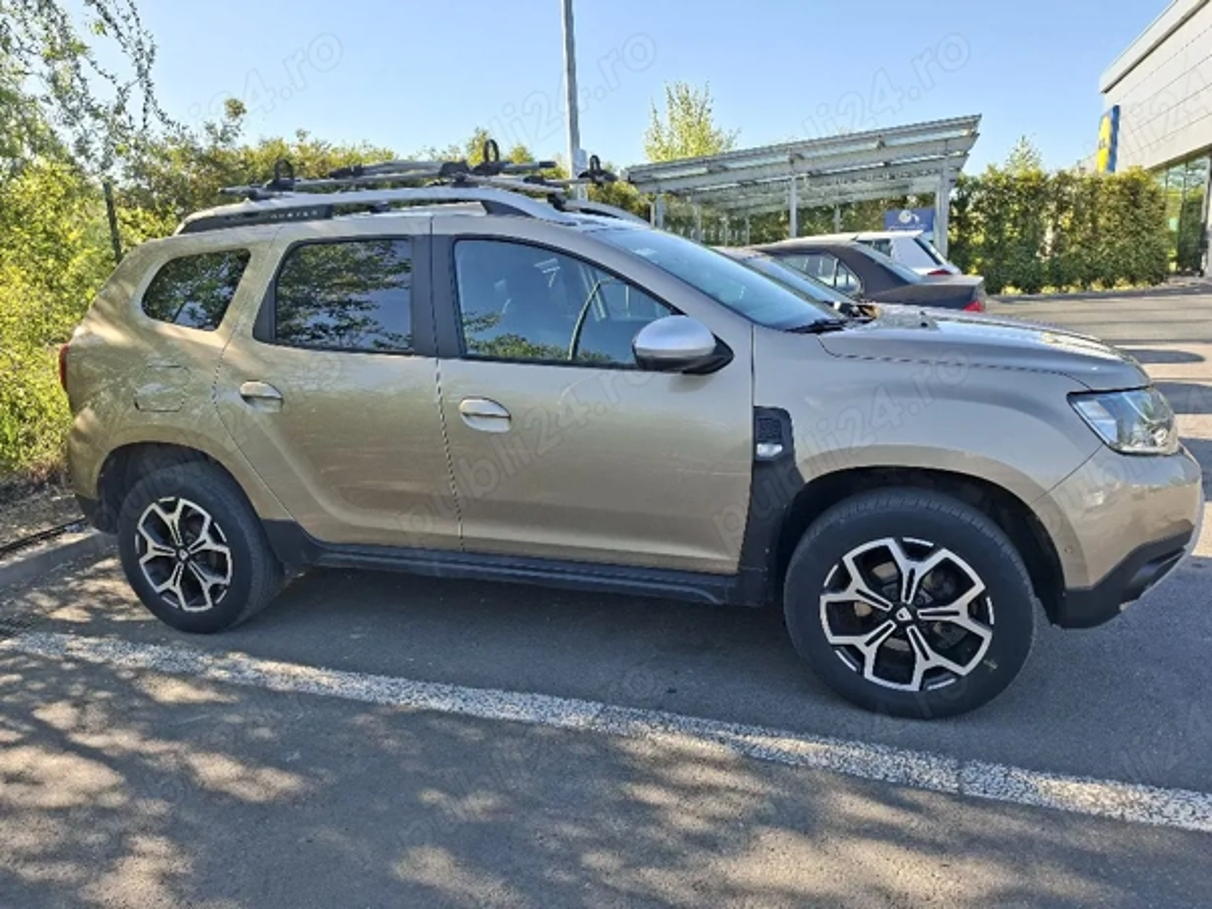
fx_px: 805
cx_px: 606
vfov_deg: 58.9
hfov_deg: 73.9
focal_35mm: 23
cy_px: 454
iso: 50
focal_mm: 5.54
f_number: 1.8
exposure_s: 1/588
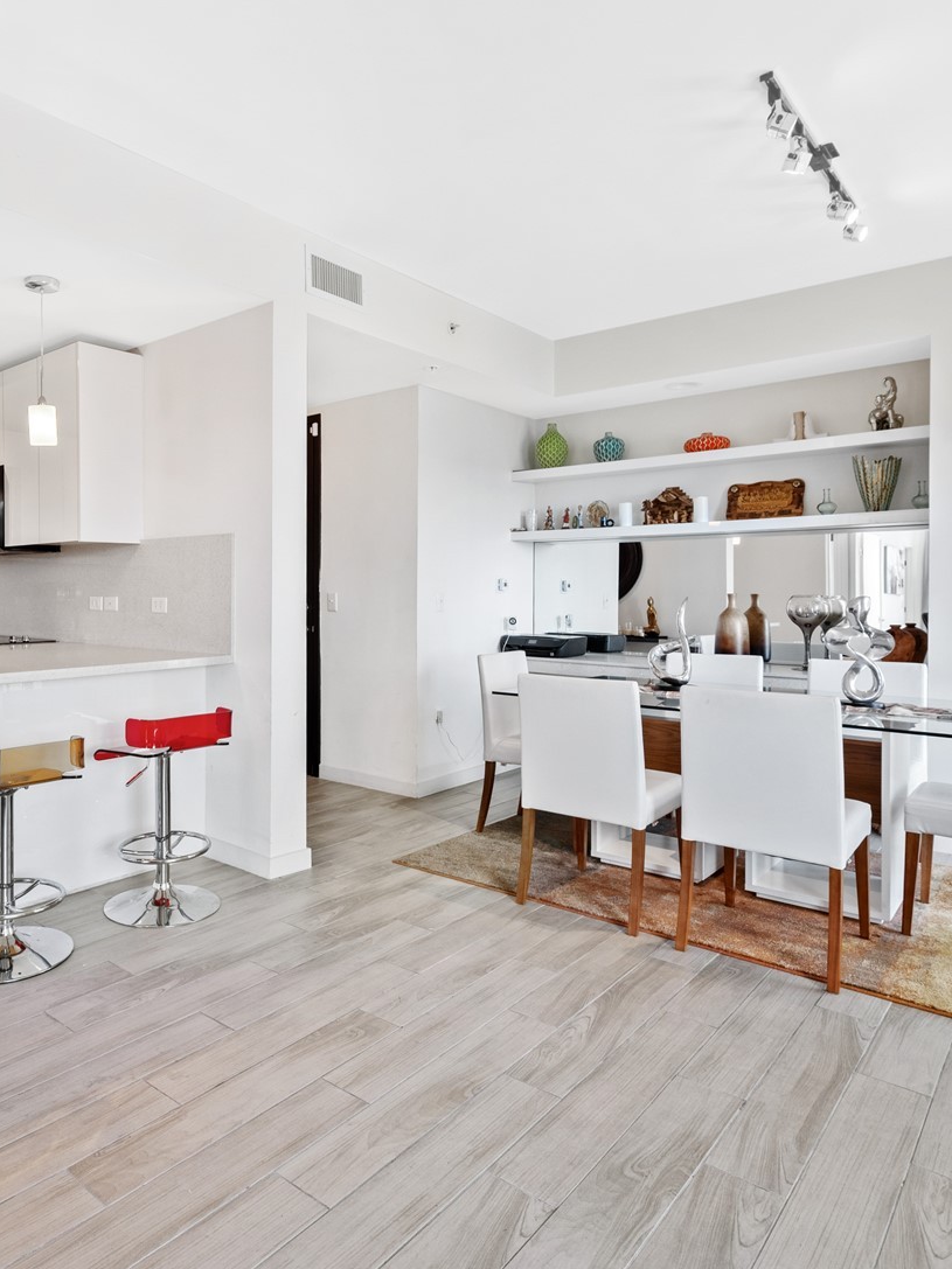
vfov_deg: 79.0
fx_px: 770
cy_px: 622
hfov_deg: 61.0
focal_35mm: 21
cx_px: 279
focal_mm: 14
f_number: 8
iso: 200
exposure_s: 1/15
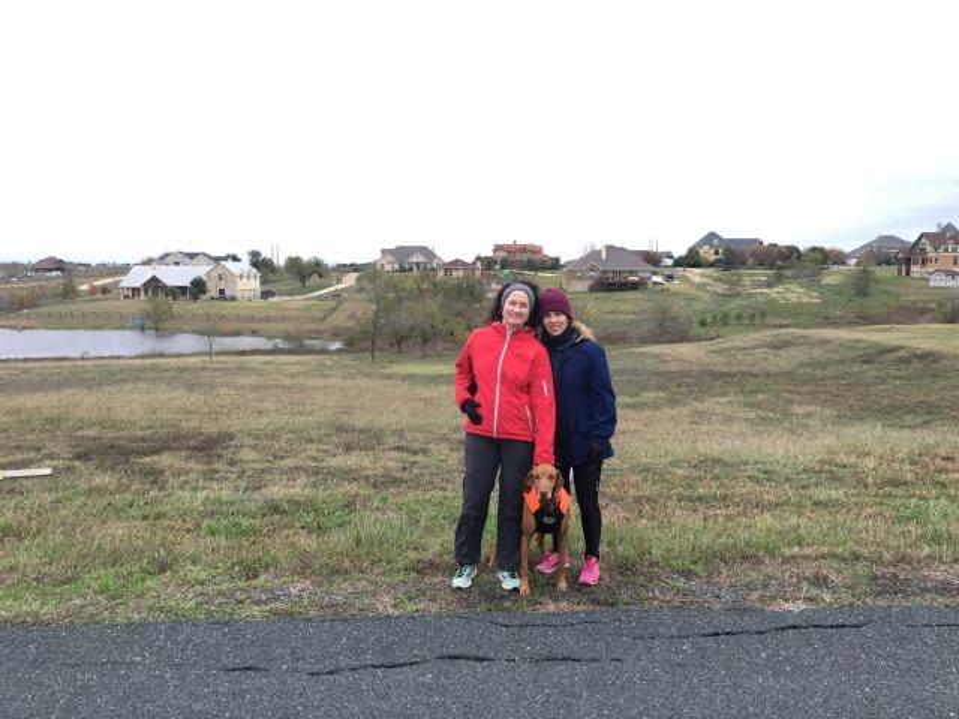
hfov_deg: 61.7
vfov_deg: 48.2
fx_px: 803
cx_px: 480
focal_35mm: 29
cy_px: 360
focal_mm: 4.15
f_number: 2.2
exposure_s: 1/120
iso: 32
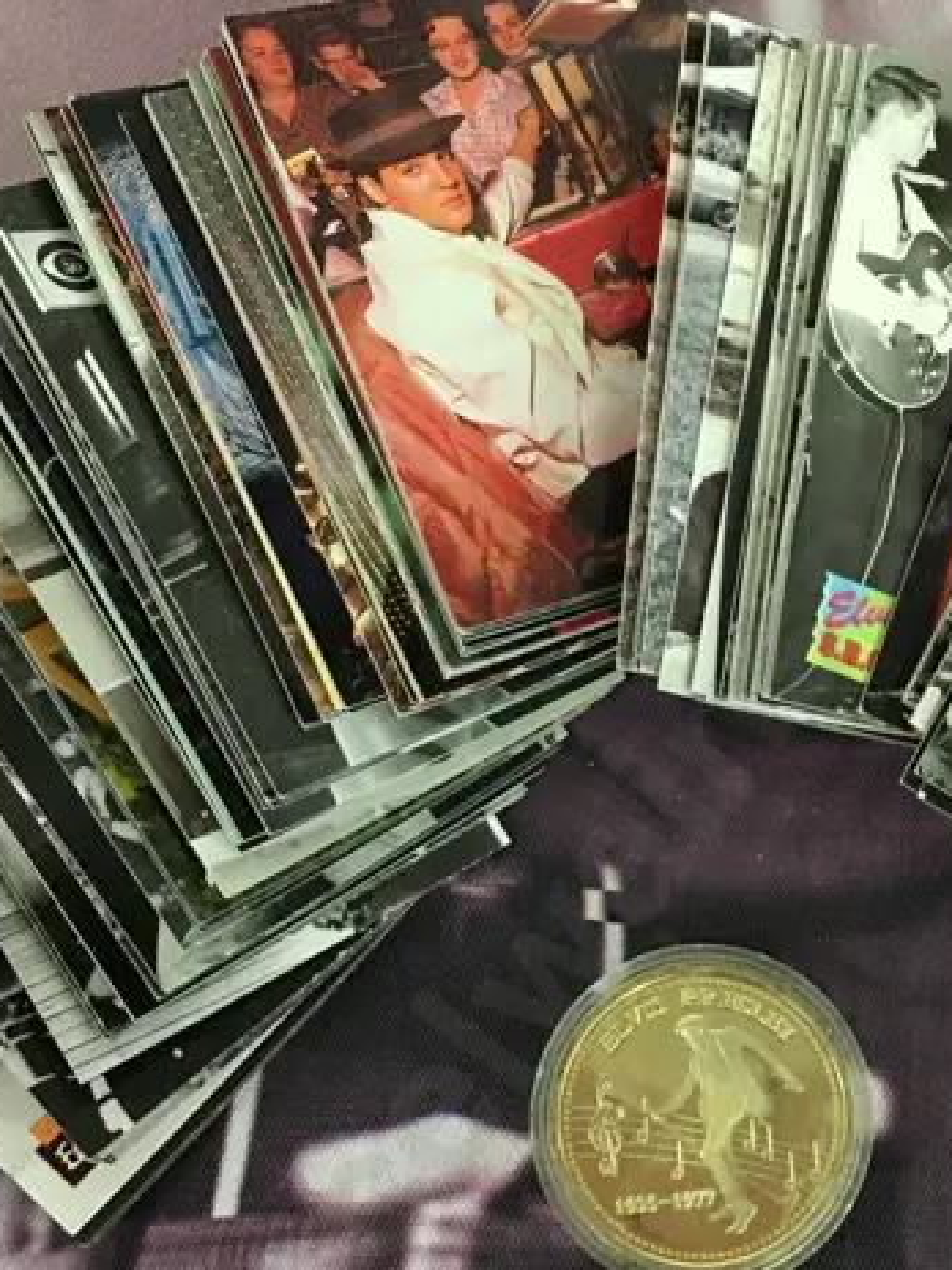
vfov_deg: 30.3
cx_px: 769
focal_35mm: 64
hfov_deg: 22.6
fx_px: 2347
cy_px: 679
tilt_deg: -80.7
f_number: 2.2
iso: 80
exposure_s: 1/17
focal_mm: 4.15
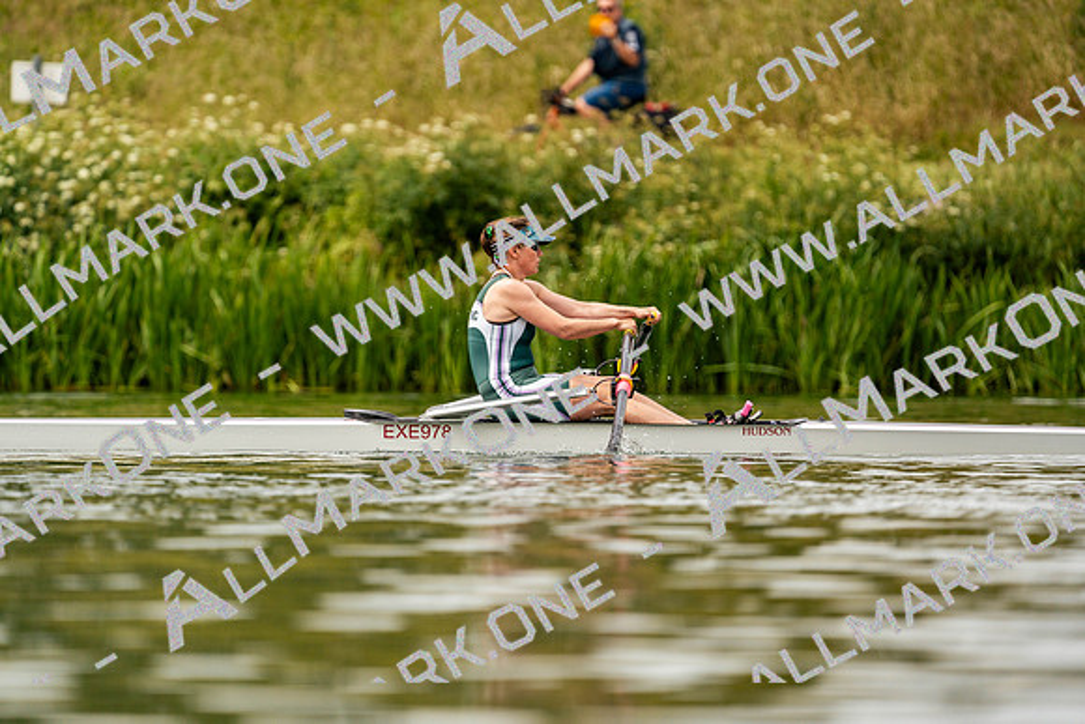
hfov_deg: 3.4
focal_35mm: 600
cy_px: 362
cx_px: 542
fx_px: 18087
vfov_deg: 2.3
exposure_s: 1/2000
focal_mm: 600
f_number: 6.3
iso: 400
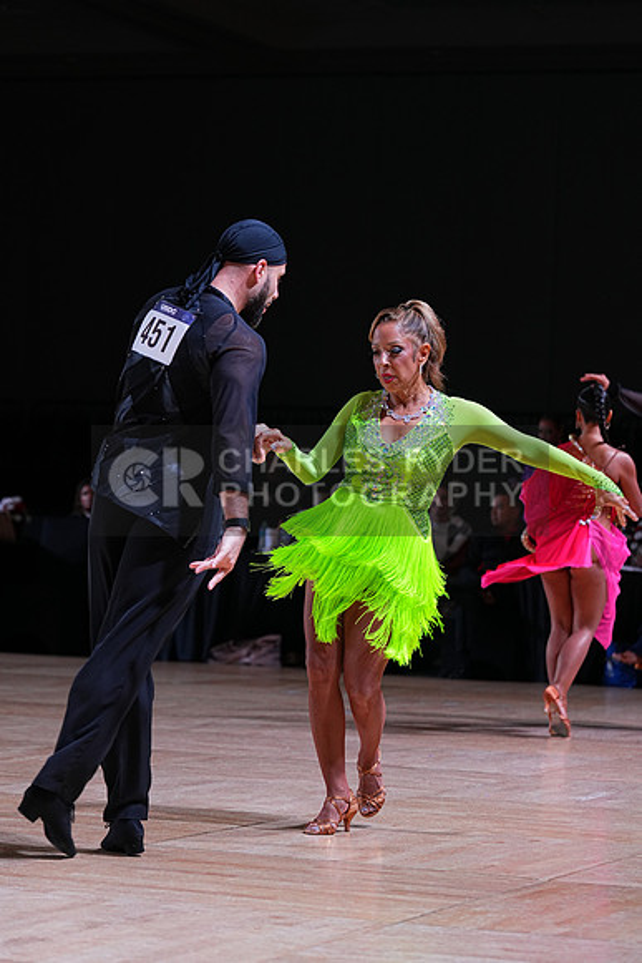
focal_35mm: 118
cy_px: 482
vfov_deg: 17.3
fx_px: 3154
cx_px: 321
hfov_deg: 11.6
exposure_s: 1/400
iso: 1000
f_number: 4
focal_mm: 118
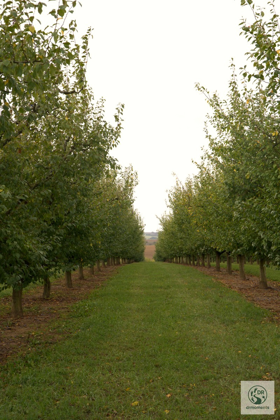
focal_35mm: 70
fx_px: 817
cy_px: 210
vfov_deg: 28.8
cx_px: 140
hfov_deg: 19.5
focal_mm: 70
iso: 500
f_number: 11
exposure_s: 1/125
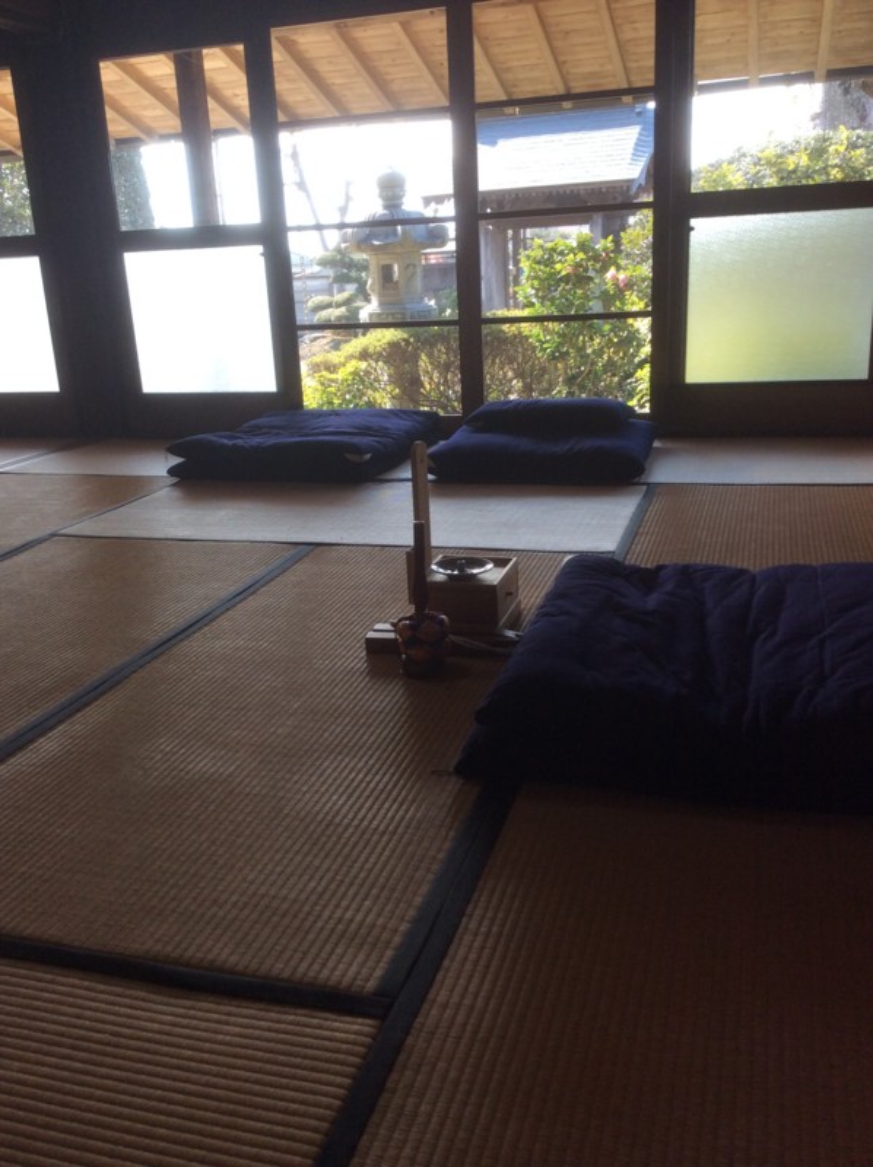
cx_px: 436
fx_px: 1078
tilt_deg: -18.6
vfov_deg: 56.9
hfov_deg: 44.1
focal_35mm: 32
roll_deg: +5.2
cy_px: 584
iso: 40
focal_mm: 3.3
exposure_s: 1/120
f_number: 2.4
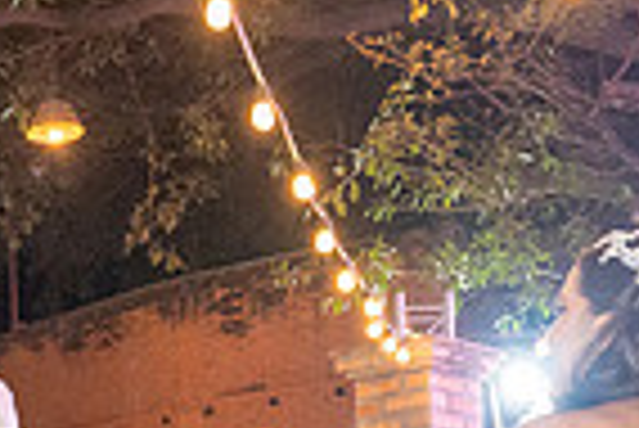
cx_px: 158
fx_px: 2026
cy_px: 651
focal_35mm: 114
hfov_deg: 17.8
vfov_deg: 11.5
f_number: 5
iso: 2500
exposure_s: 1/80
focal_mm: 28
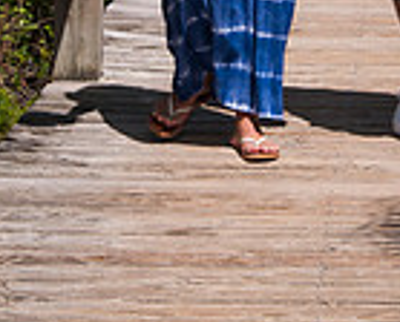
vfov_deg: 6.8
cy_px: -118
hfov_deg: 8.5
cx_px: 327
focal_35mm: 227
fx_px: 2695
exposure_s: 1/250
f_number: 13
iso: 100
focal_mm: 50
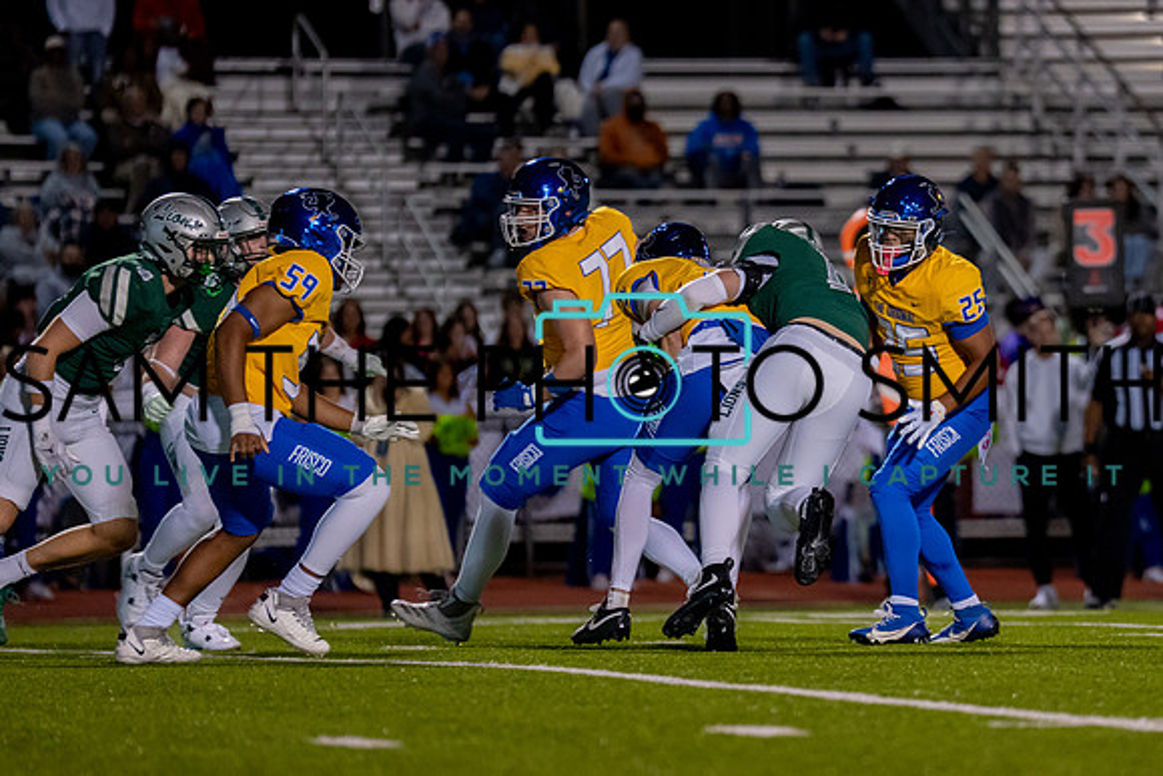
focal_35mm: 298
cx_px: 858
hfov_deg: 6.9
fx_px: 9626
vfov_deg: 4.6
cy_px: 410
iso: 3200
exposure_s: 1/1000
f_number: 2.8
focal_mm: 197
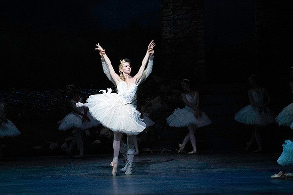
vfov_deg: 6.9
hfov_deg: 10.3
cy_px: 98
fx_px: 1628
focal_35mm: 200
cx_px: 146
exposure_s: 1/400
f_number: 5
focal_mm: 200
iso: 25600
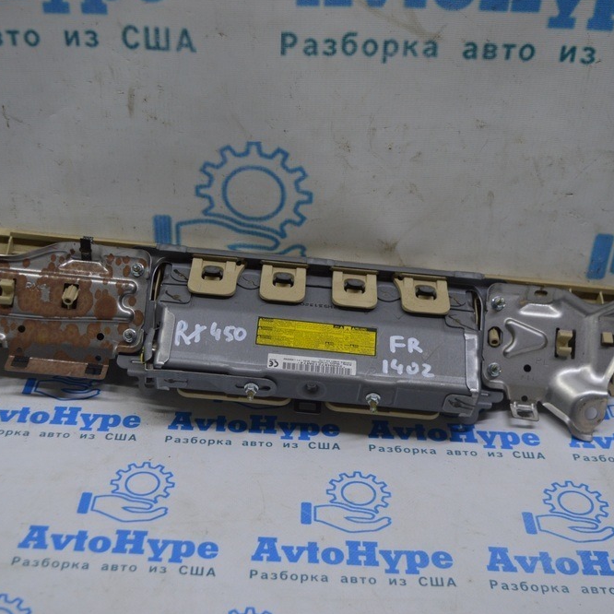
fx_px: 943
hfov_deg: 36.0
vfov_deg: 36.1
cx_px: 253
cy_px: 310
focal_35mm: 47
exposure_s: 1/80
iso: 400
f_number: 4.5
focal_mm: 24
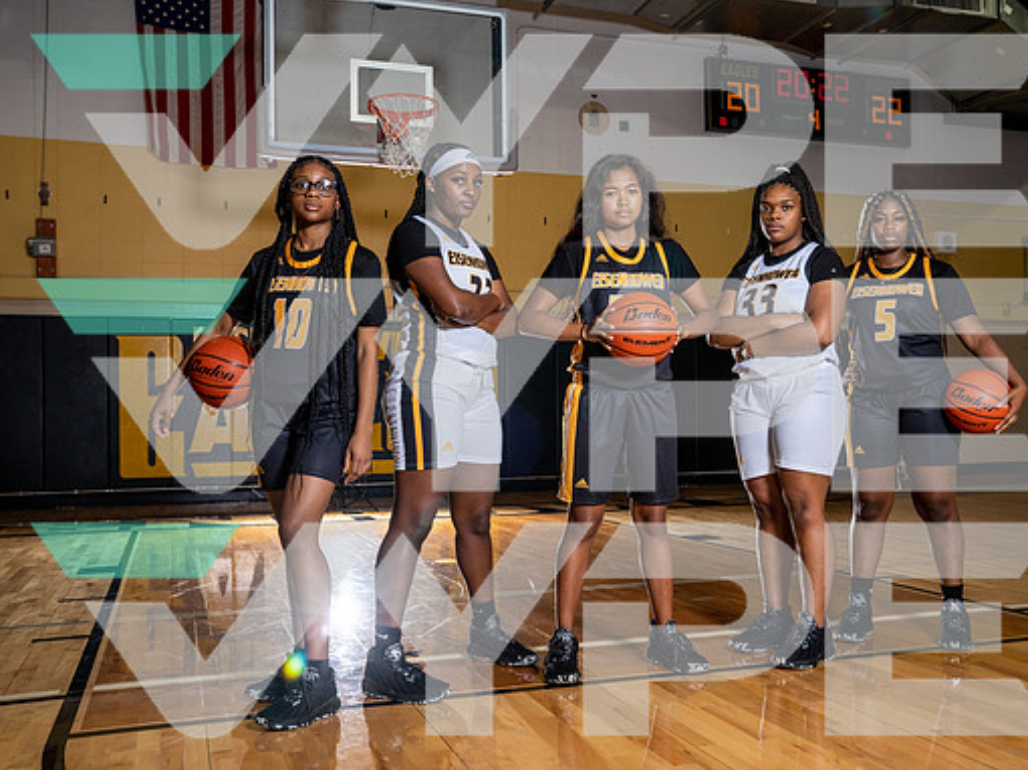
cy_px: 386
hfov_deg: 52.6
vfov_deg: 40.7
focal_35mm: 35
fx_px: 1039
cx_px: 550
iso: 320
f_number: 9
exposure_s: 1/200
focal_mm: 32
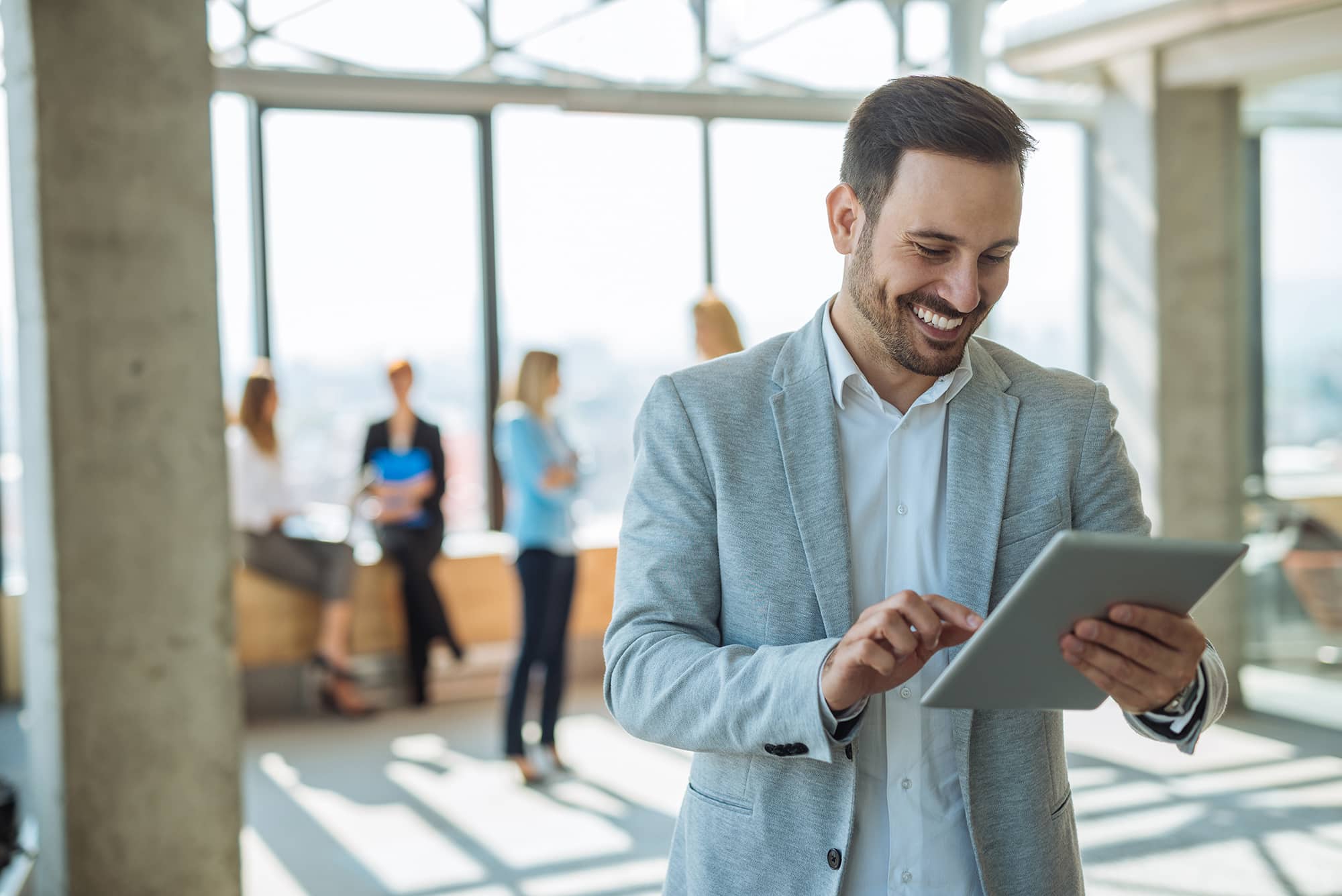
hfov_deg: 39.6
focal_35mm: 50
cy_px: 448
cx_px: 671
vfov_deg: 27.0
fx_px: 1864
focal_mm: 50
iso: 100
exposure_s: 1/500
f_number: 2.2
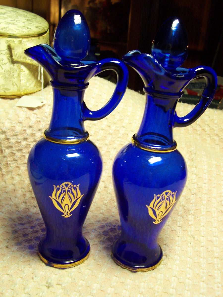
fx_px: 318
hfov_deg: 38.7
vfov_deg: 50.1
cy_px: 148
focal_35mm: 37
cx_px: 112
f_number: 2.8
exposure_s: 1/30
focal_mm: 5.6
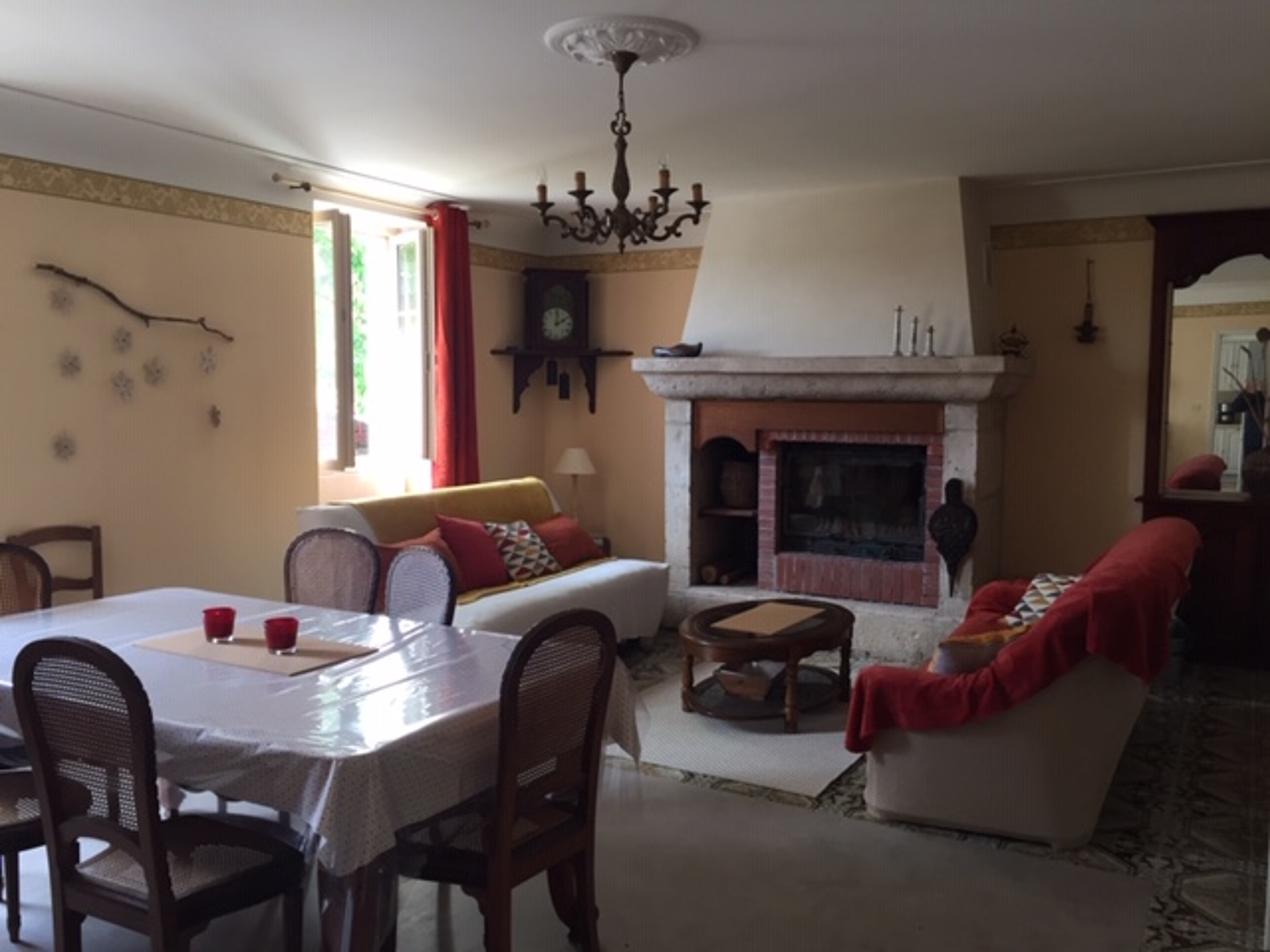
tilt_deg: -5.3
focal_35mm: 29
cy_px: 476
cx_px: 635
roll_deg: -1.3
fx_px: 1064
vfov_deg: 48.2
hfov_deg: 61.7
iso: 32
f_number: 2.2
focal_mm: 4.15
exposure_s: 1/33
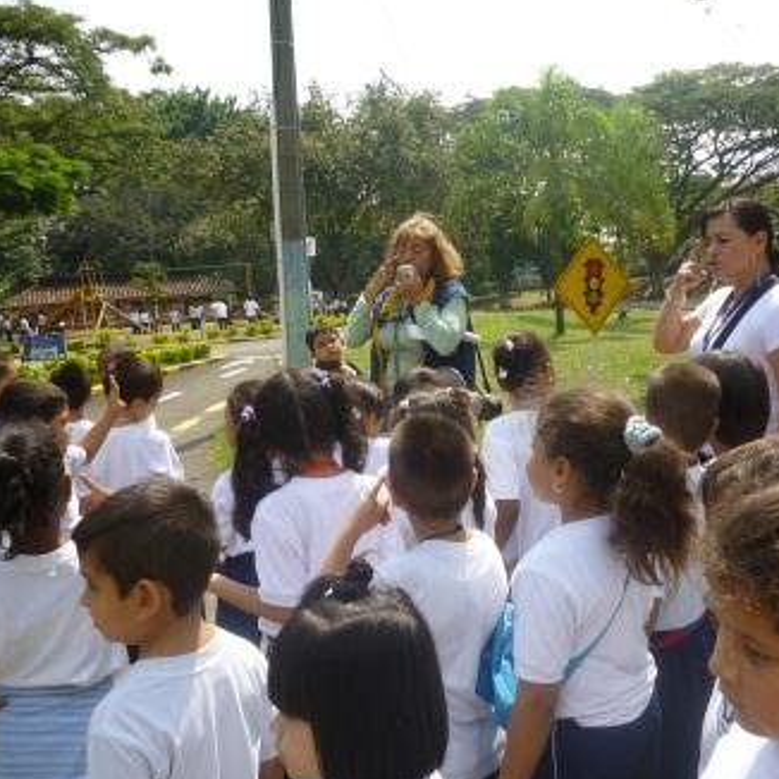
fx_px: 866
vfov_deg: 48.5
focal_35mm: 34
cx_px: 473
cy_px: 387
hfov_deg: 48.1
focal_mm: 5
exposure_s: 1/640
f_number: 3.1
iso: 100
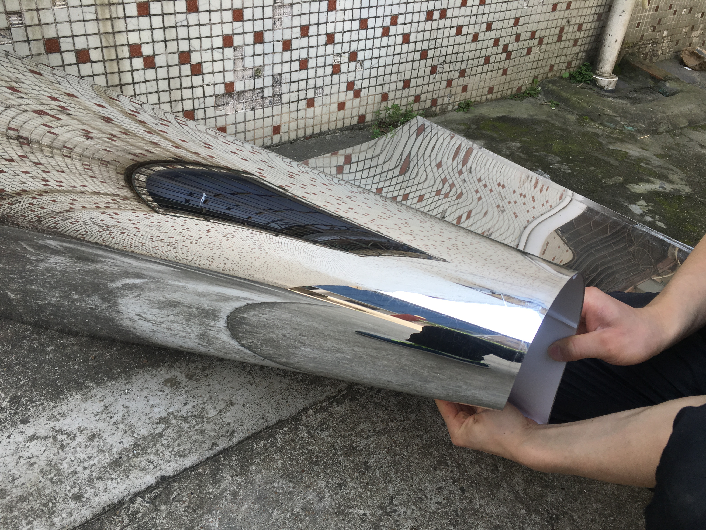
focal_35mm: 29
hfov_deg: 61.7
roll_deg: -5.8
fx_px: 591
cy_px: 265
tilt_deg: -35.2
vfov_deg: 48.2
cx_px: 353
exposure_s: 1/587
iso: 25
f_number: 2.2
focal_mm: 4.15
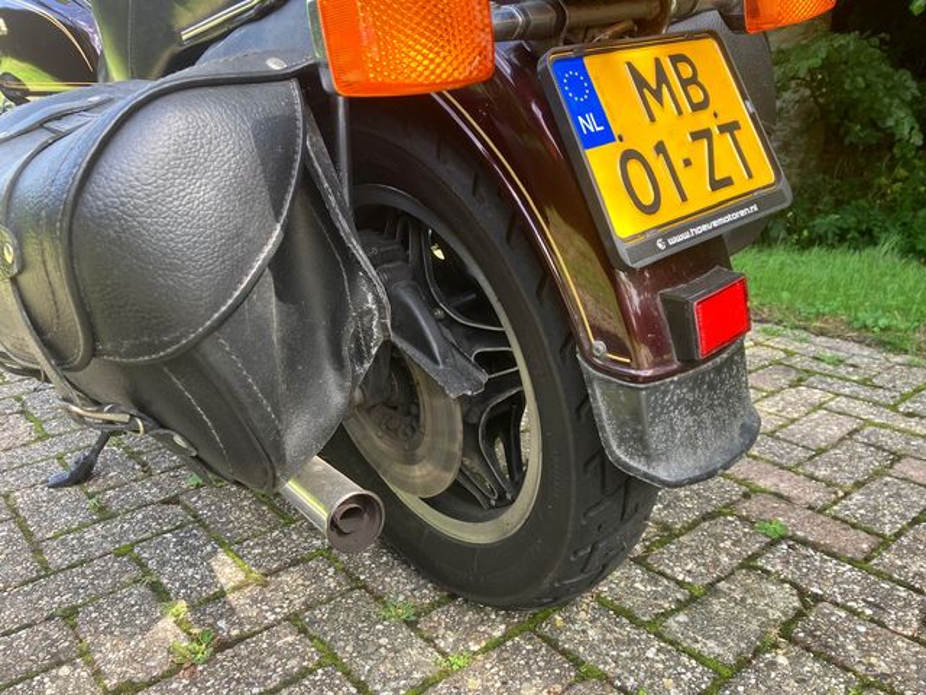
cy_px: 348
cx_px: 463
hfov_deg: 63.4
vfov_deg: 49.7
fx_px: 749
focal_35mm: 28
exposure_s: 1/121
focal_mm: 3.99
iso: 40
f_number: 1.8
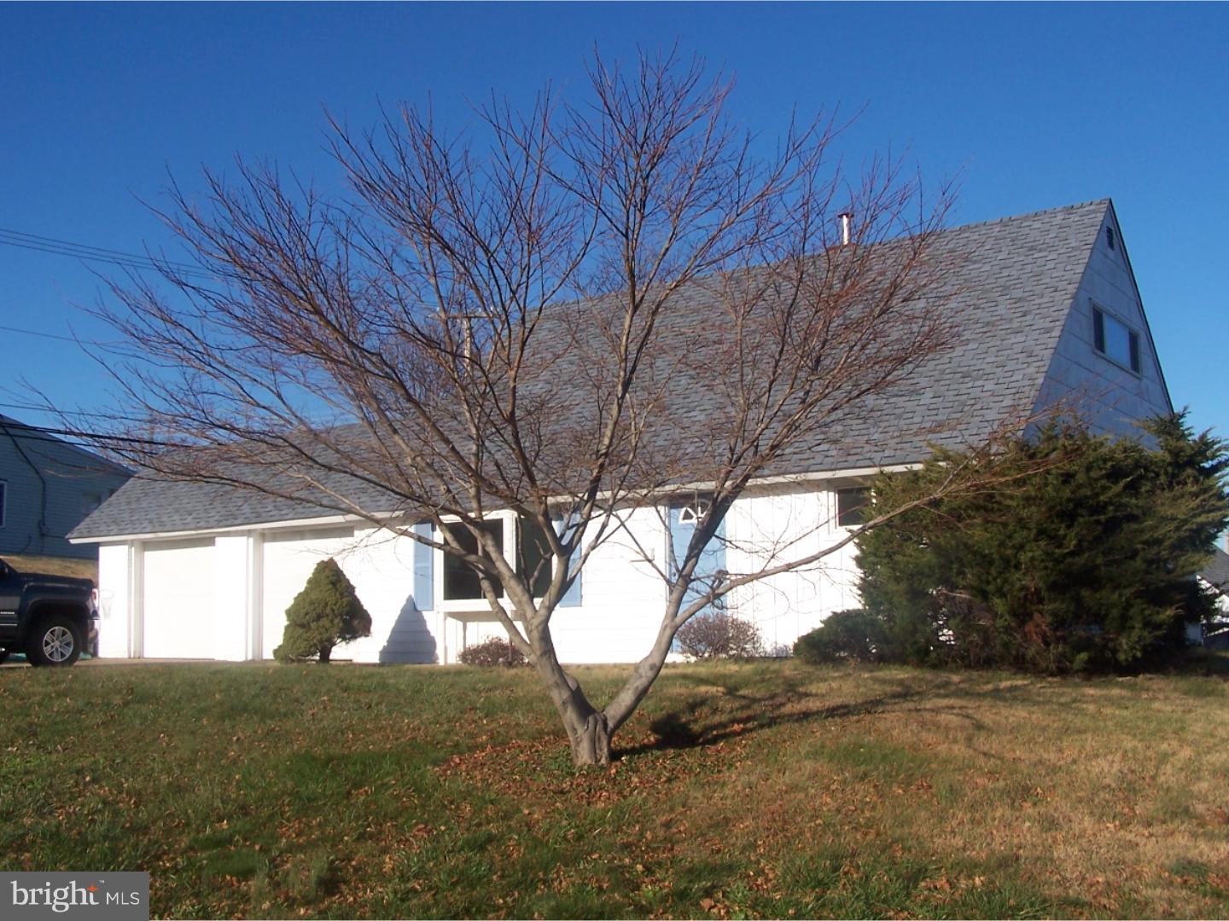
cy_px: 460
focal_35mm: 38
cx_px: 614
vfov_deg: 37.7
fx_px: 1349
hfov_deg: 49.0
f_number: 5.6
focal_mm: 6.3
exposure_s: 1/500
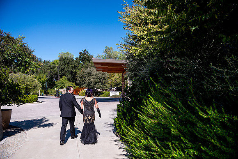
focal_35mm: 24
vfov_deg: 53.2
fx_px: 159
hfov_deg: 73.7
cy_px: 80
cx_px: 119
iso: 400
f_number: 4
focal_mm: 24
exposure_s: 1/3200
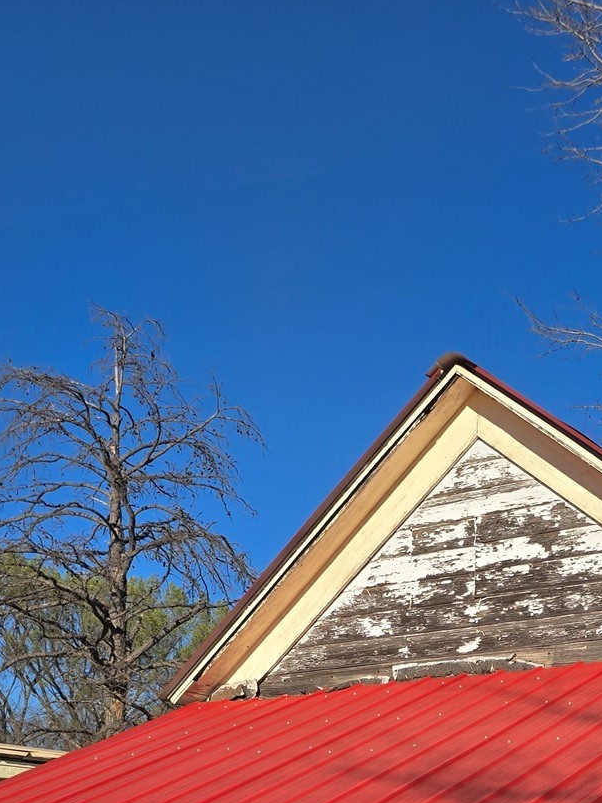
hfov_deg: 25.7
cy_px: 910
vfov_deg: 30.7
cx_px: 541
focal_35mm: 55
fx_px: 1276
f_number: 1.7
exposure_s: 1/1078
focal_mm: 6.3
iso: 12
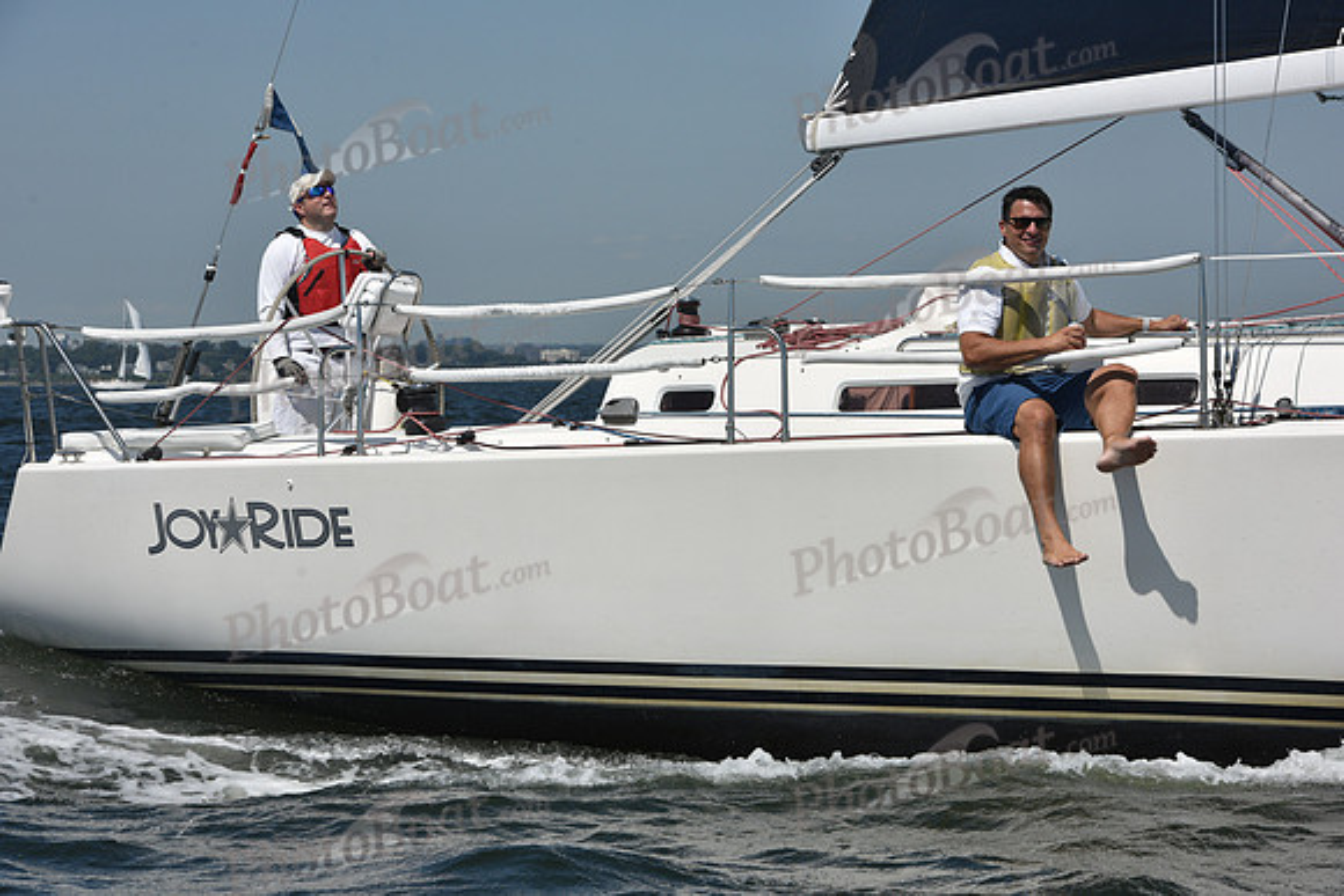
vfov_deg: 11.8
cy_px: 448
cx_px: 672
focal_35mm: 116
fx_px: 4331
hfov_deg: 17.6
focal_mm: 116
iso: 250
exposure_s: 1/1250
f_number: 10
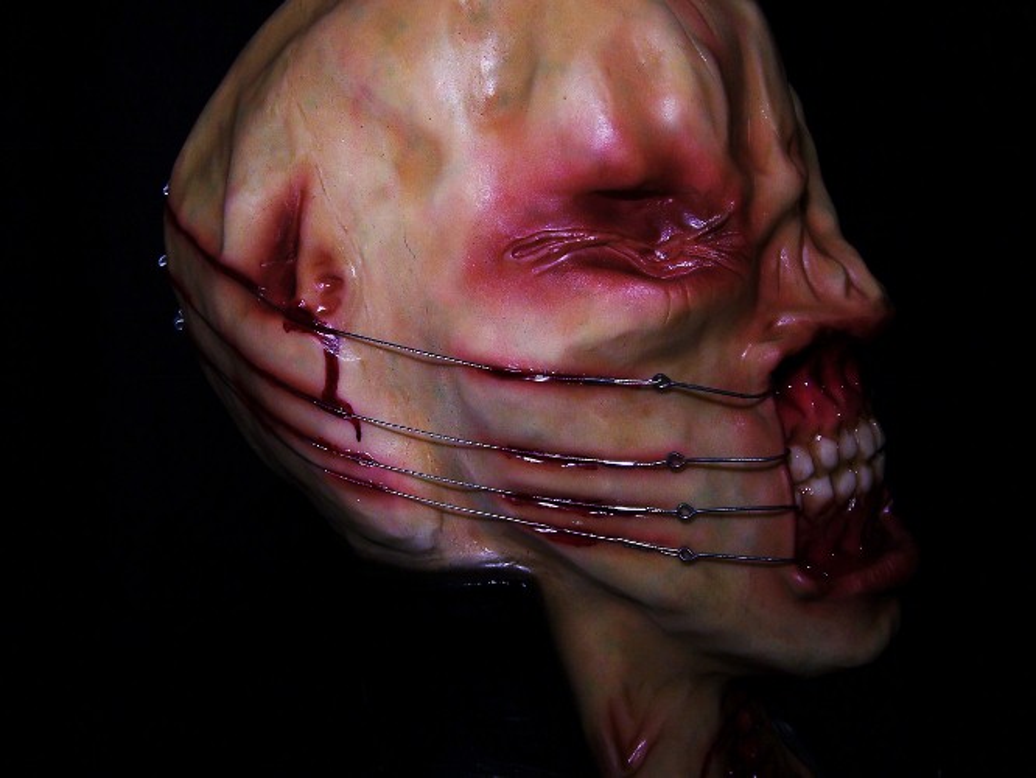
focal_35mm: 38
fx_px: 1138
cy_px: 389
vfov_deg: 37.7
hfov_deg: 49.0
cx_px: 518
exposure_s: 1/60
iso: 80
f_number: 2.8
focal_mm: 6.3
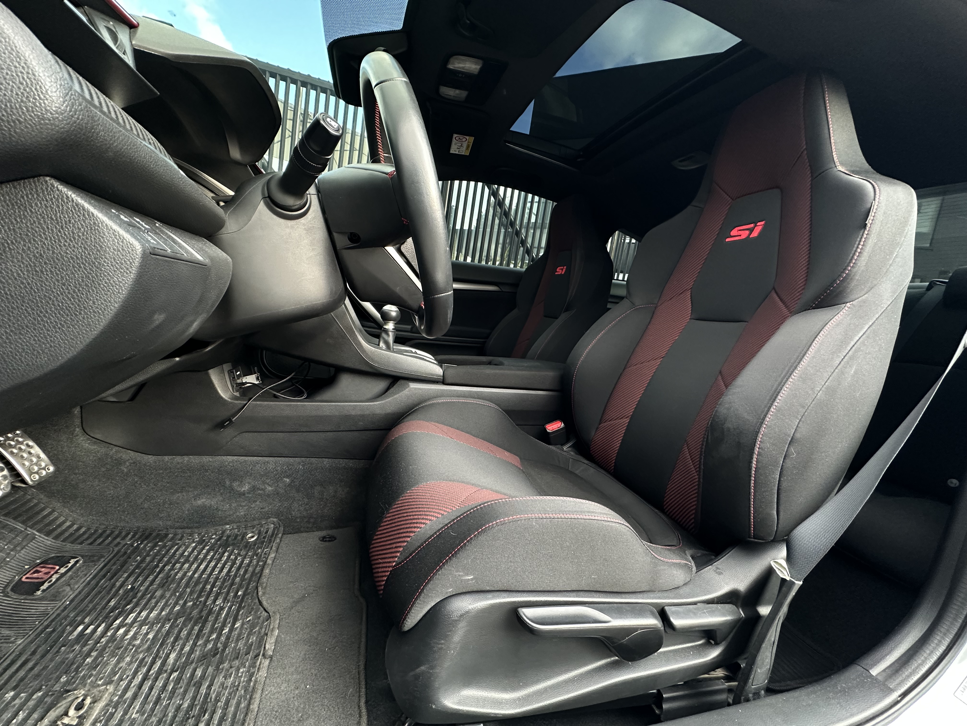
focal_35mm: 14
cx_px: 484
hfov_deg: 102.1
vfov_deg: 85.7
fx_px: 391
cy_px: 363
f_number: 2.2
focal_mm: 2.22
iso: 320
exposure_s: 1/82
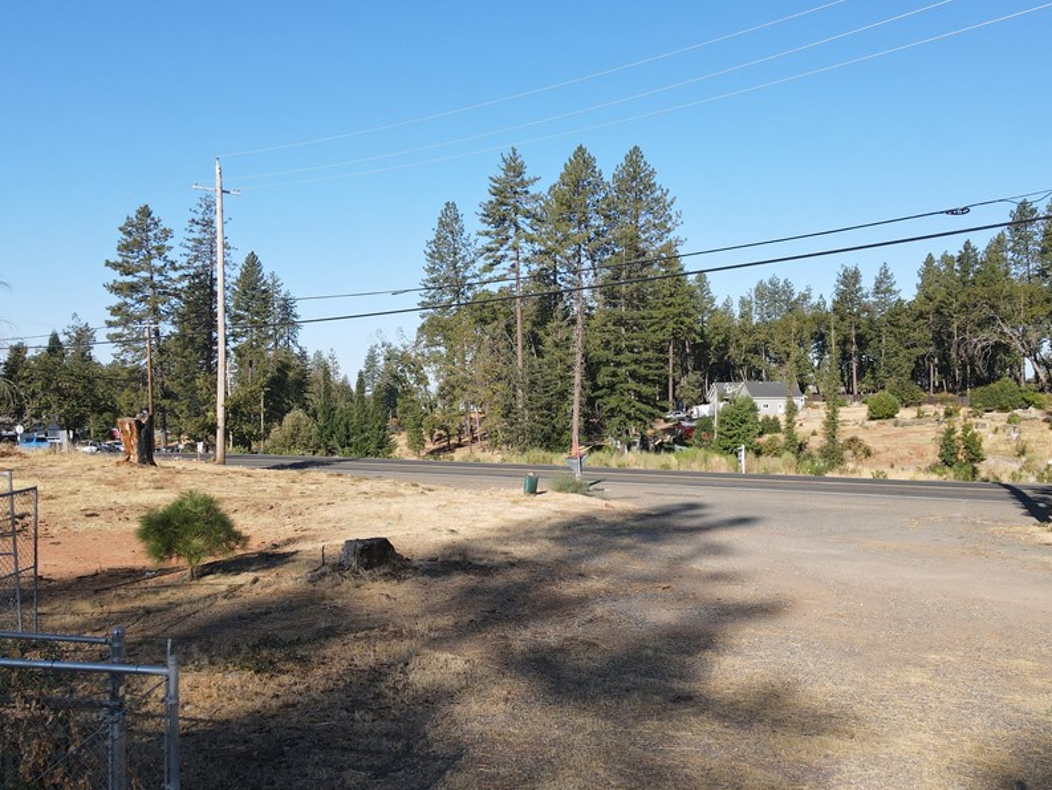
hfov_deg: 58.3
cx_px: 557
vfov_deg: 45.4
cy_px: 406
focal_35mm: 31
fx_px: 942
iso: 110
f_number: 2.8
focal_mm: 4.5
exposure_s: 1/500
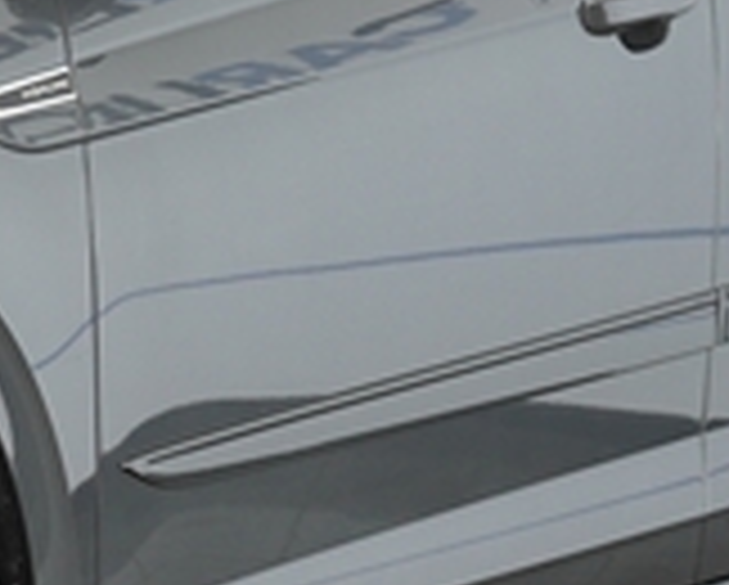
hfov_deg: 5.5
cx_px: -490
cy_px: 97
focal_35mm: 347
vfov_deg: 4.5
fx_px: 7495
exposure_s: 1/100
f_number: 3.5
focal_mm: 39
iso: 200
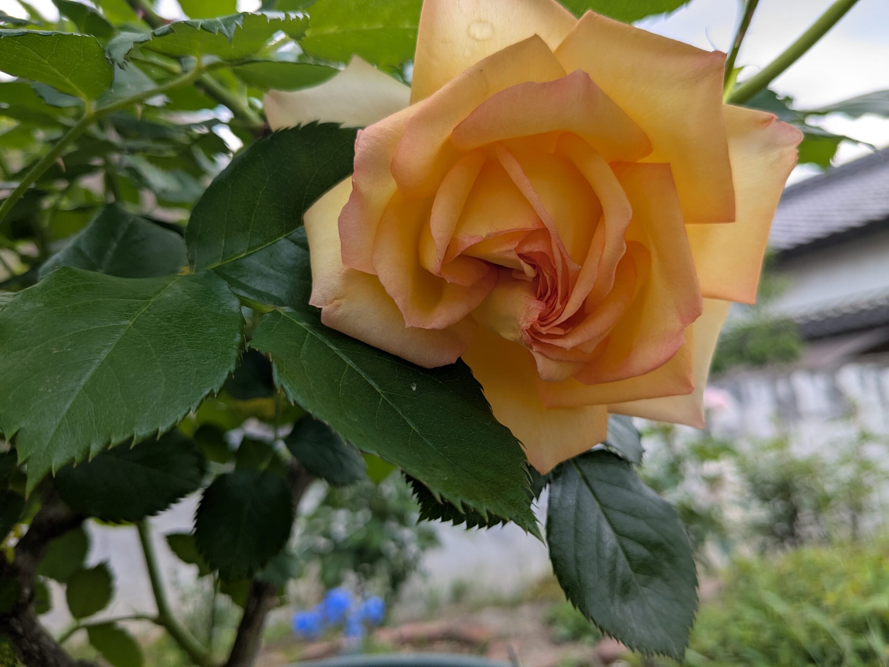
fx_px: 693
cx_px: 444
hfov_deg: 65.3
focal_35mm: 27
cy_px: 334
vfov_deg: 51.4
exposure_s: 1/557
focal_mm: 4.38
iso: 32
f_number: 1.73
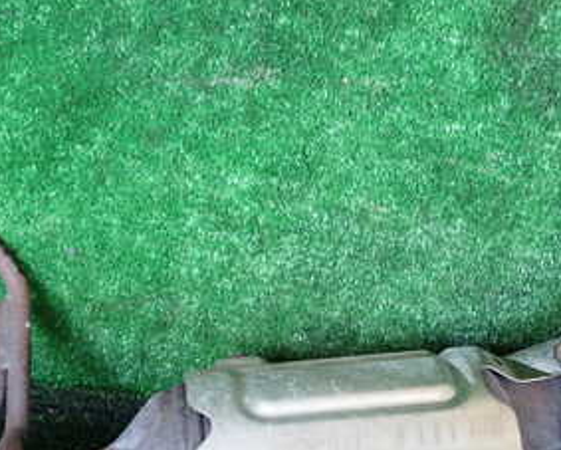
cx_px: 238
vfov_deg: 24.3
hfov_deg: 30.4
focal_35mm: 62
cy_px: 345
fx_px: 1030
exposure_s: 1/40
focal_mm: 5.4
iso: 200
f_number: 2.3
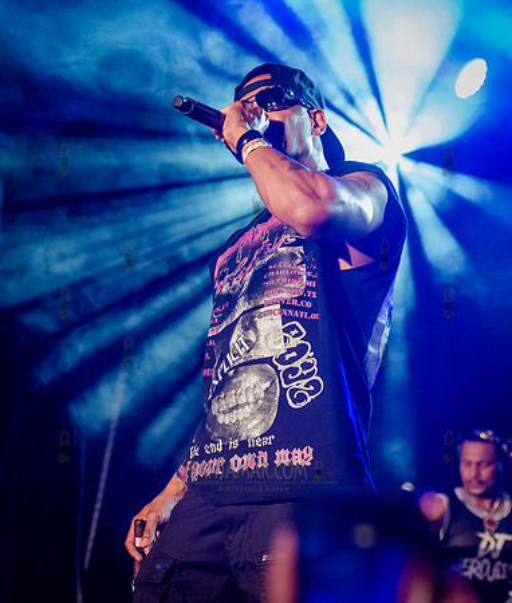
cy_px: 302
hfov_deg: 14.5
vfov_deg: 17.1
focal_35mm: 110
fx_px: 2009
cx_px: 247
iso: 5000
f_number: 4.5
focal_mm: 80
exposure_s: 1/400
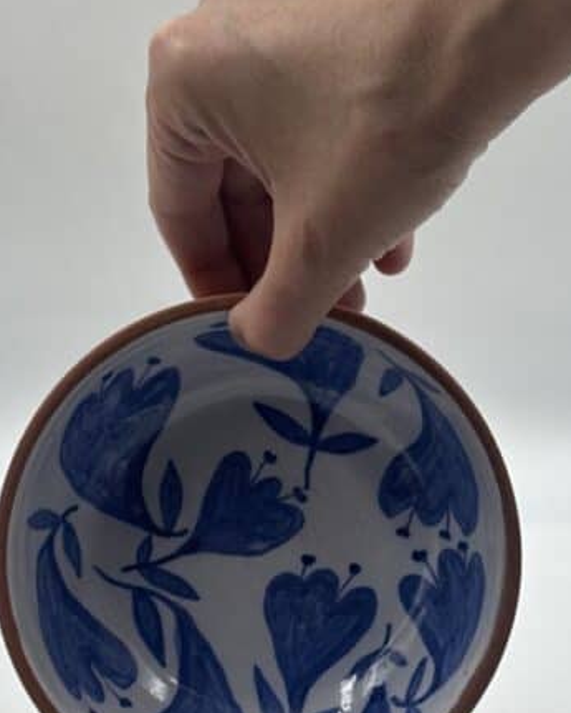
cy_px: 470
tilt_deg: -22.0
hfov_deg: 17.7
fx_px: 1837
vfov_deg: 21.9
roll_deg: -1.2
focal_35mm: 87
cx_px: 270
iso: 64
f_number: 1.78
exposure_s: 1/398
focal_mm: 6.86
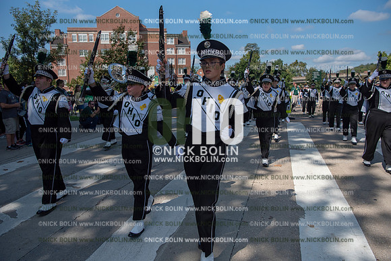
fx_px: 261
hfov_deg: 73.7
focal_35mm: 24
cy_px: 130
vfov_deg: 53.2
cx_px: 196
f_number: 5
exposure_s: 1/4000
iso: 400
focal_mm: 24
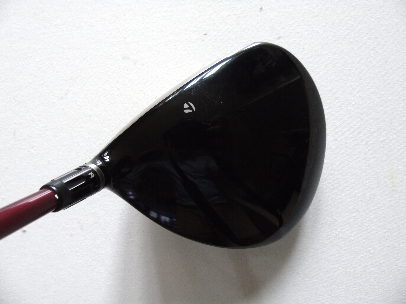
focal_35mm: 25
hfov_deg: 69.4
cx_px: 203
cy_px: 152
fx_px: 293
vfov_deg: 54.9
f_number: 3.4
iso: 400
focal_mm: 4.4
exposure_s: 1/25
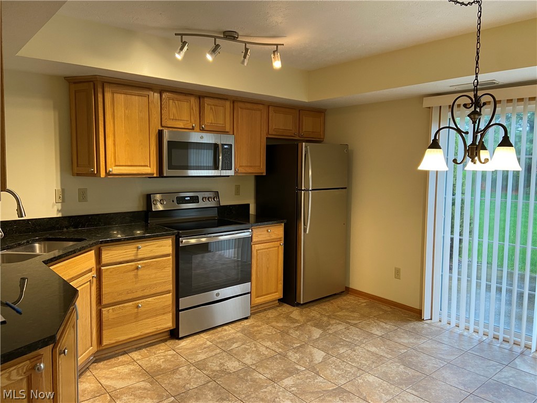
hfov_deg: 67.3
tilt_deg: -5.8
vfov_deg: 53.1
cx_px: 268
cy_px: 202
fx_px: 403
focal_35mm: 26
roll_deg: -0.5
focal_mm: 4.25
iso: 125
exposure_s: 1/60
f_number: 1.8
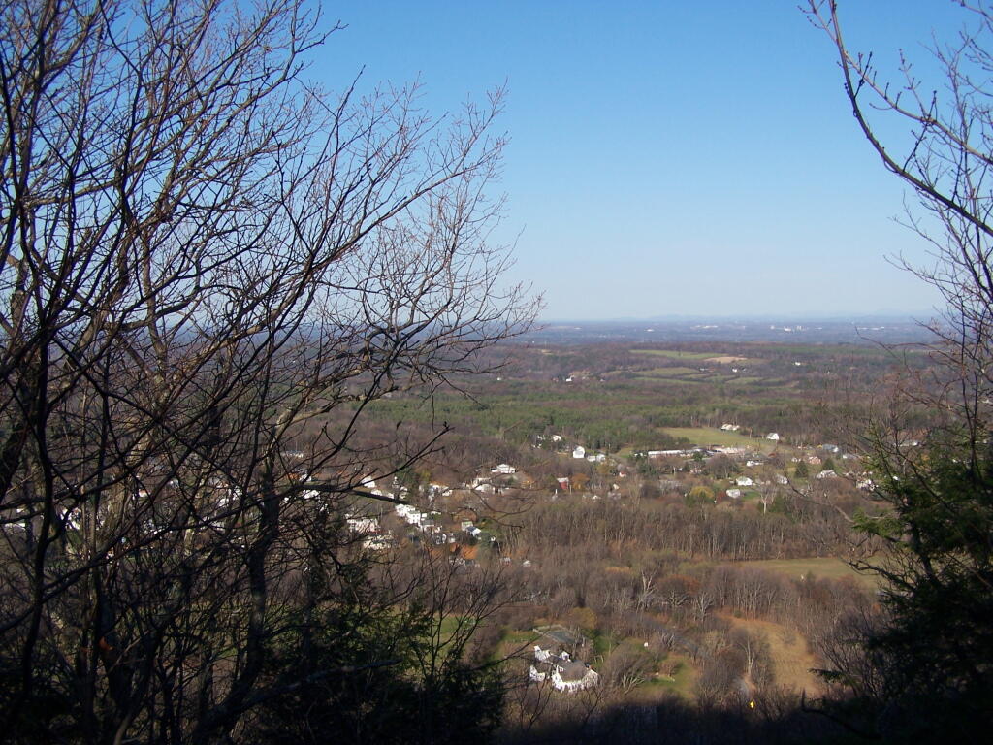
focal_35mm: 38
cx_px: 496
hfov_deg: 49.0
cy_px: 372
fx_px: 1090
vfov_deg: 37.7
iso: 80
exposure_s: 1/800
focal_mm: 6.3
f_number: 4
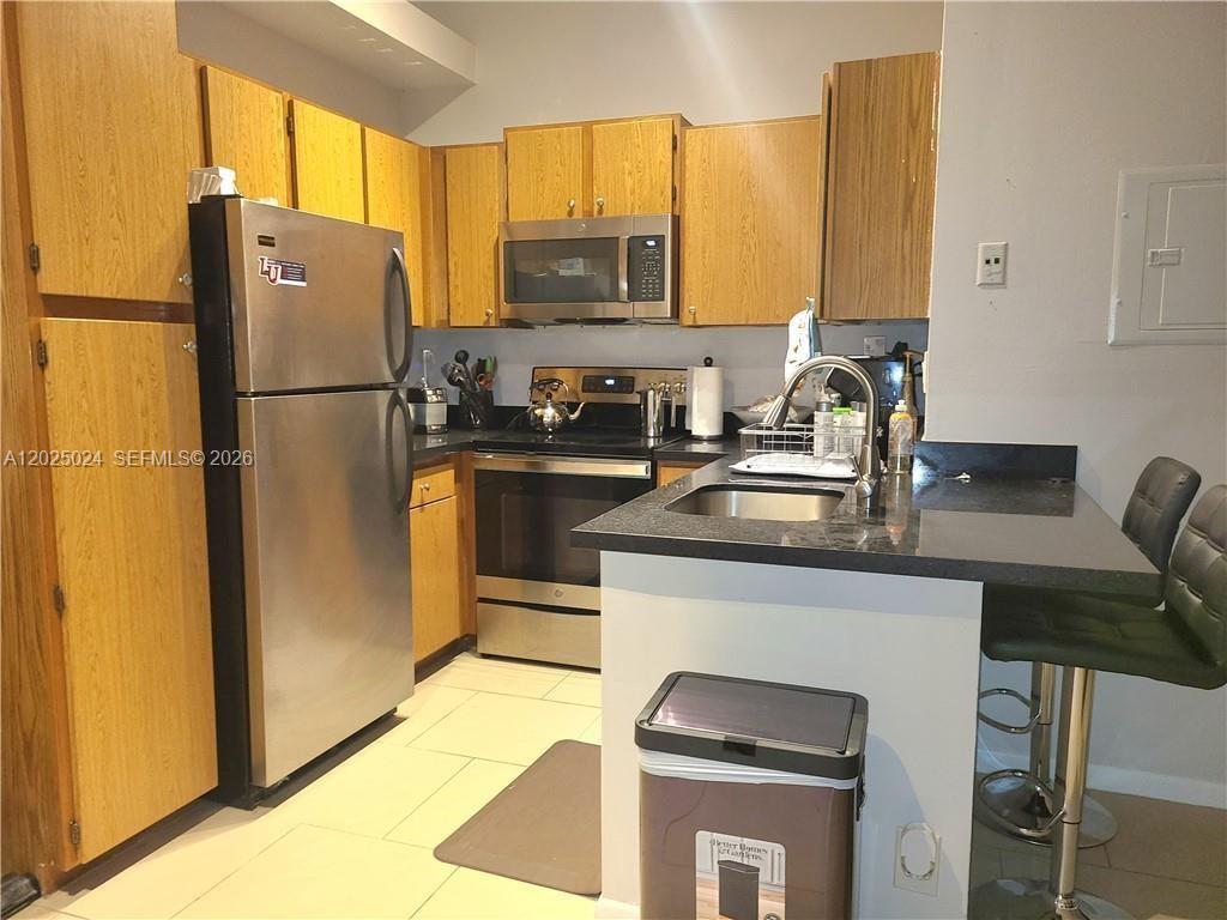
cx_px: 614
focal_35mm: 26
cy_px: 460
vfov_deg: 53.1
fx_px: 922
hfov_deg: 67.3
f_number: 1.8
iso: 160
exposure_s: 1/24
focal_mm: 5.4
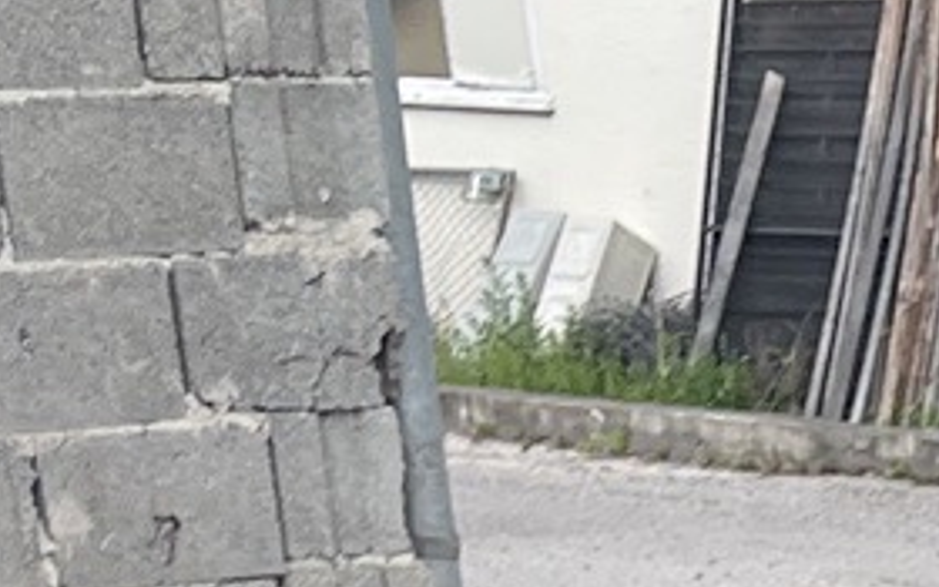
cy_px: 2049
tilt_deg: -21.7
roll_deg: -1.1
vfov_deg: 6.1
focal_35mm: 189
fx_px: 4837
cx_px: 2233
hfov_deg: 9.8
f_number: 1.6
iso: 50
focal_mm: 5.1
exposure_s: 1/1117
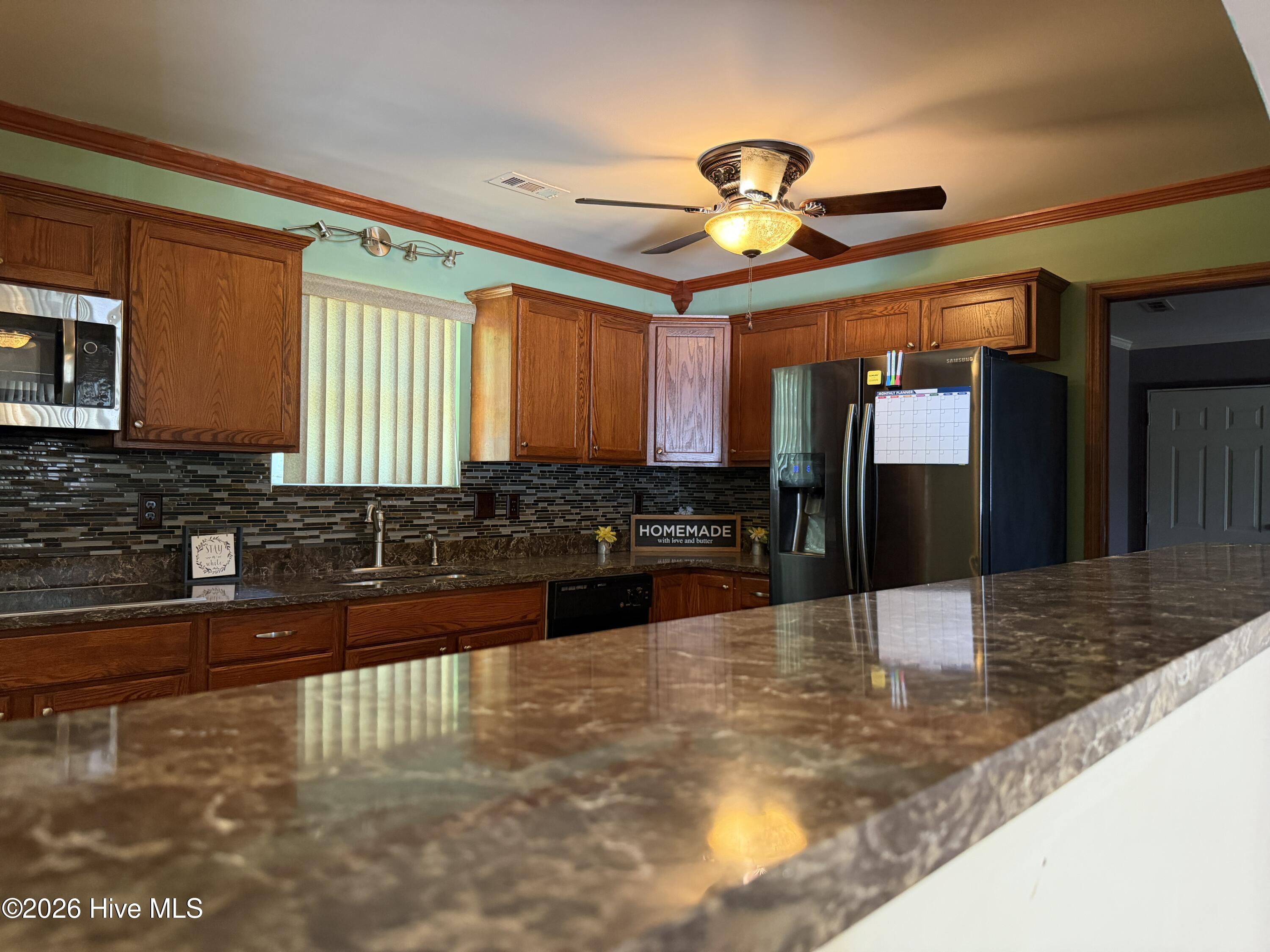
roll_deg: -1.2
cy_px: 476
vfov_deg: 56.8
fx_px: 881
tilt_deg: +0.4
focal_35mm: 24
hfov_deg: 71.6
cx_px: 635
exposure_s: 1/60
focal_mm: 6.76
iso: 640
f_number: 1.78
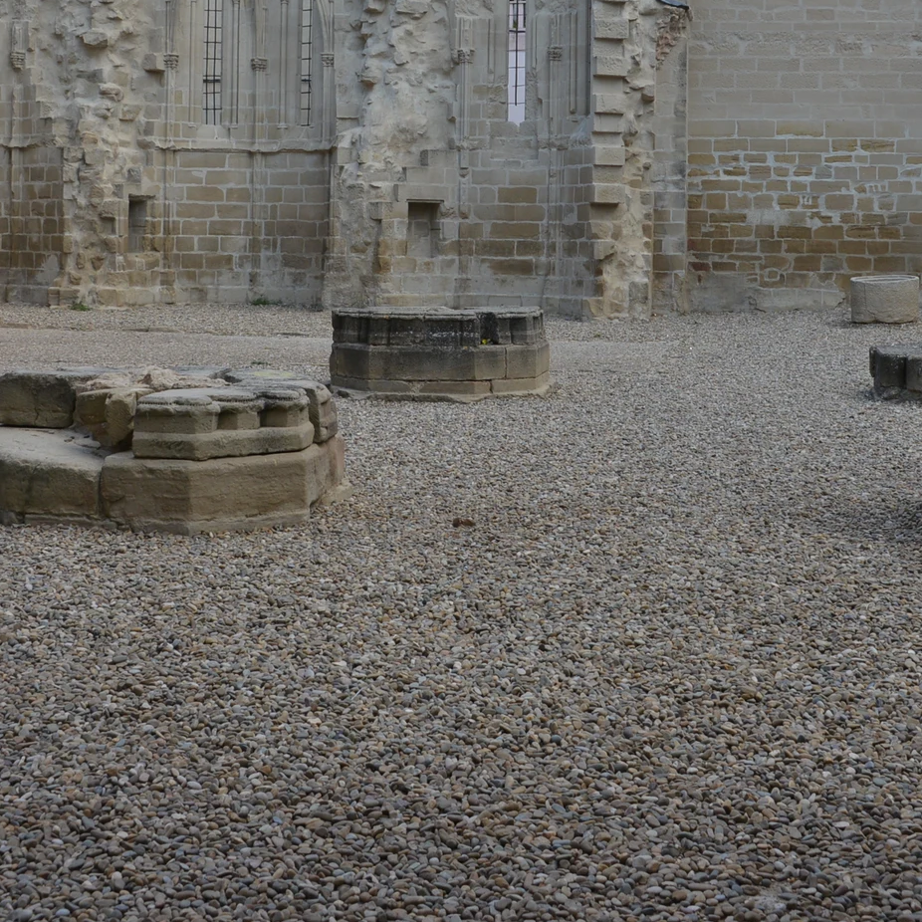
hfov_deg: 31.6
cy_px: 232
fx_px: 1627
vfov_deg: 31.1
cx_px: 544
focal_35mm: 54
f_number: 8
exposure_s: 1/250
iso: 400
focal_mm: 28
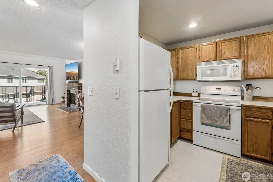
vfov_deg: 73.7
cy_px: 86
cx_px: 138
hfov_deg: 96.7
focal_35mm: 16
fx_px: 121
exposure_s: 1/4
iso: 250
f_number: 9
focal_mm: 10
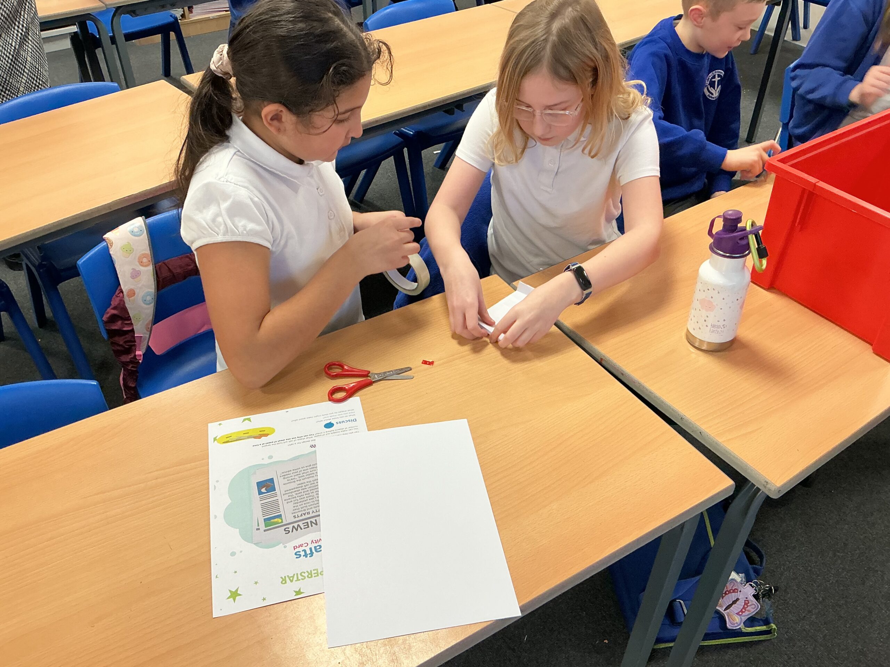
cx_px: 445
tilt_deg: -39.6
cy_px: 334
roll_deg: -0.1
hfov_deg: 61.7
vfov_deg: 48.2
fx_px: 746
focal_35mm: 29
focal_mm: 3
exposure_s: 1/60
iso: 100
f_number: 1.8
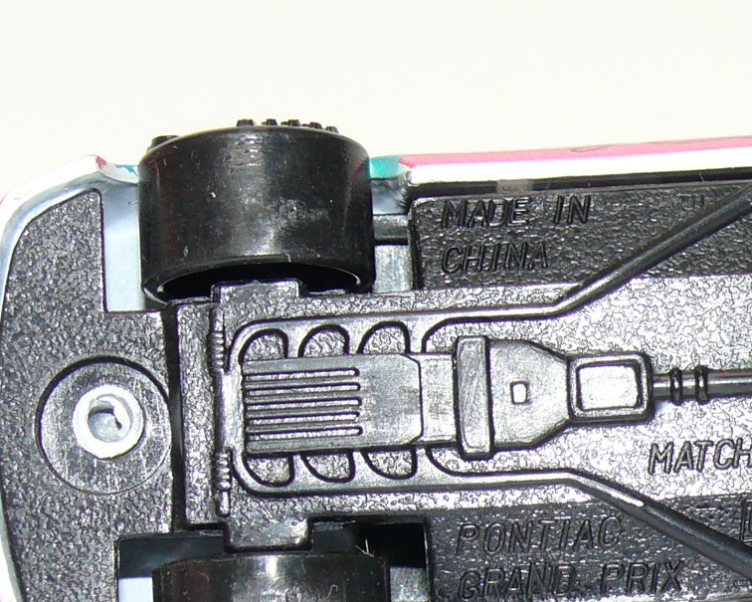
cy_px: 407
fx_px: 4830
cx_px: 724
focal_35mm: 217
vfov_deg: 7.1
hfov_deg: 8.9
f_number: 4
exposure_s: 1/30
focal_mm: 13.7
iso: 100
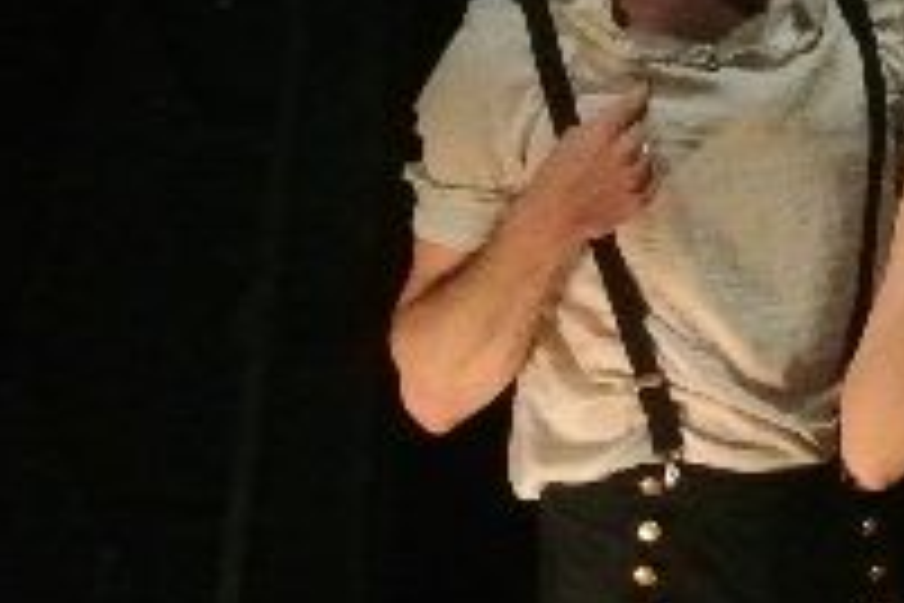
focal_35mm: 323
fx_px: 8110
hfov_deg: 6.2
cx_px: 1750
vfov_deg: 4.3
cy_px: 101
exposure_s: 1/250
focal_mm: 30
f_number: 9
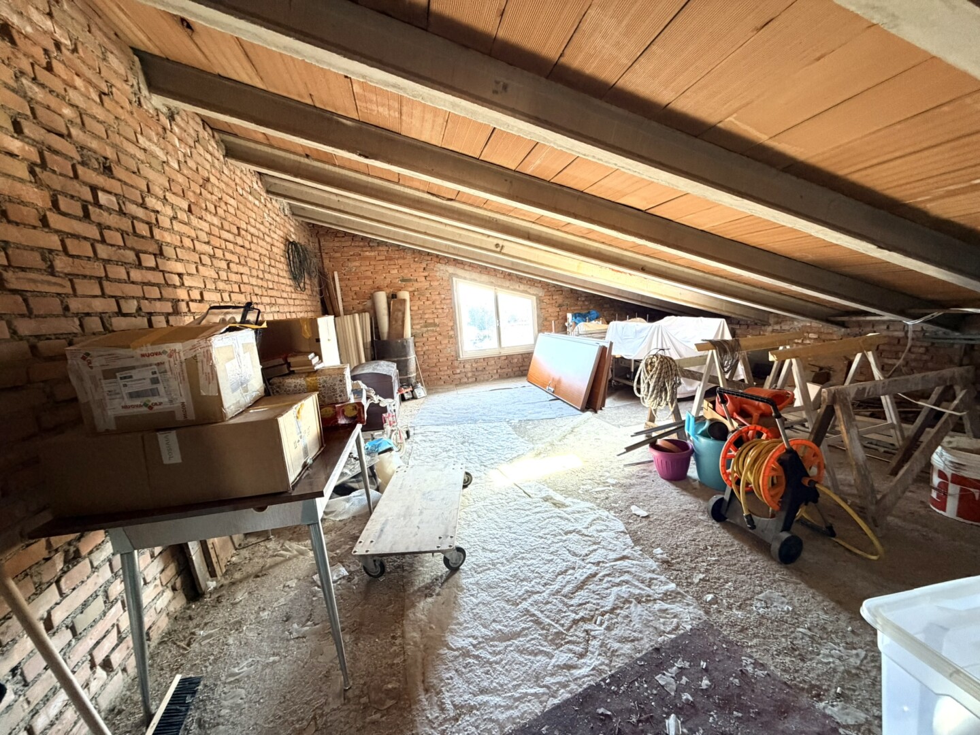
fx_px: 396
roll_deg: +4.2
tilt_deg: -8.5
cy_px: 368
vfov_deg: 85.7
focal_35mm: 14
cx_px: 490
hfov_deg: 102.1
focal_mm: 2.22
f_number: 2.2
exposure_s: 1/60
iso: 320
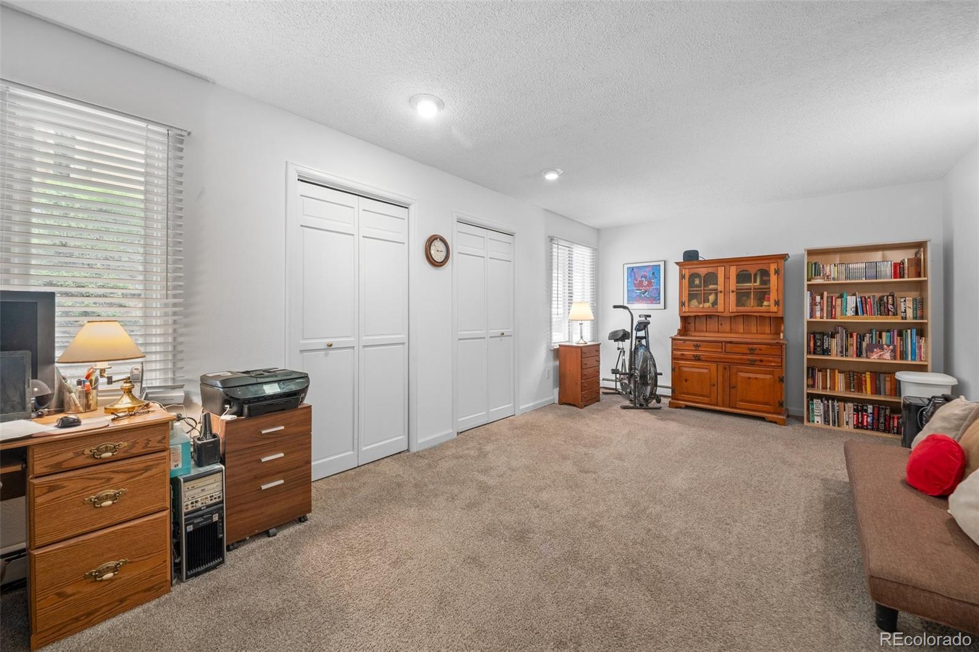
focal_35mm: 13
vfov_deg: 85.4
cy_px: 326
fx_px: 353
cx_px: 490
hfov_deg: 108.3
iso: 400
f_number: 9
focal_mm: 13
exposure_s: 1/3
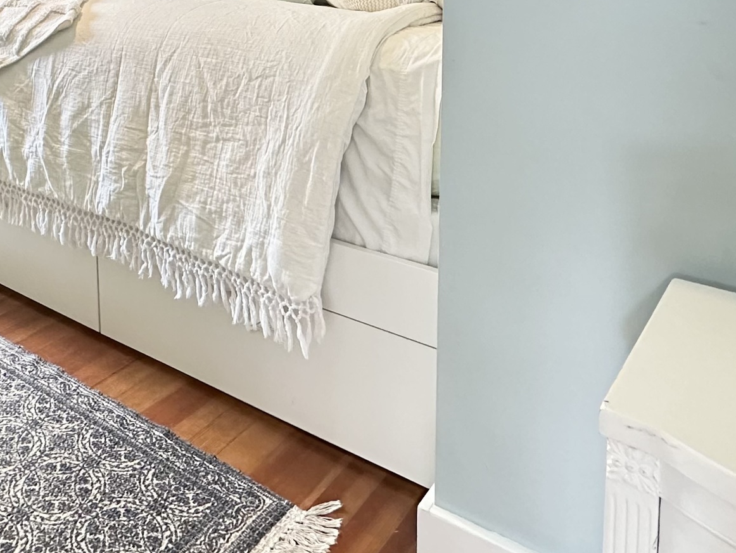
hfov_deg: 48.9
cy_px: 5
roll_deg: +0.3
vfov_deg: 35.2
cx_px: 224
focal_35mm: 37
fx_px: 787
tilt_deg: -7.3
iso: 500
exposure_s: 1/60
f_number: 2.2
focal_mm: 2.22
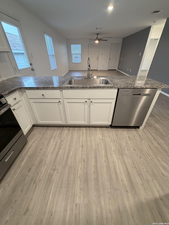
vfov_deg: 102.1
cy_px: 112
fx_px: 91
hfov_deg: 85.7
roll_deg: +1.0
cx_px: 84
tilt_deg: -32.1
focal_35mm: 14
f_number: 2.2
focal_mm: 2.22
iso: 400
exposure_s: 1/60
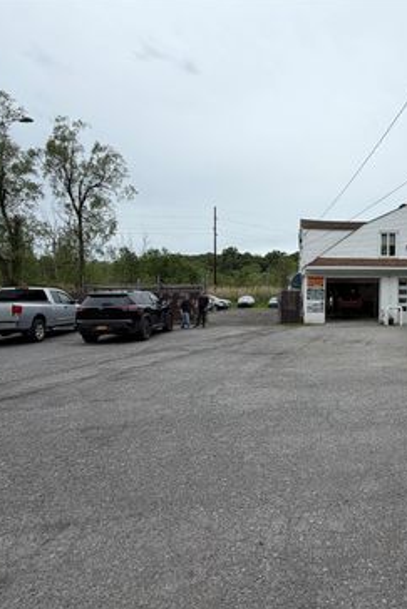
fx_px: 339
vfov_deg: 83.9
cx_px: 313
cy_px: 309
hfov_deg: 58.2
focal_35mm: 20
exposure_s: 1/770
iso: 20
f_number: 2.2
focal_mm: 2.22
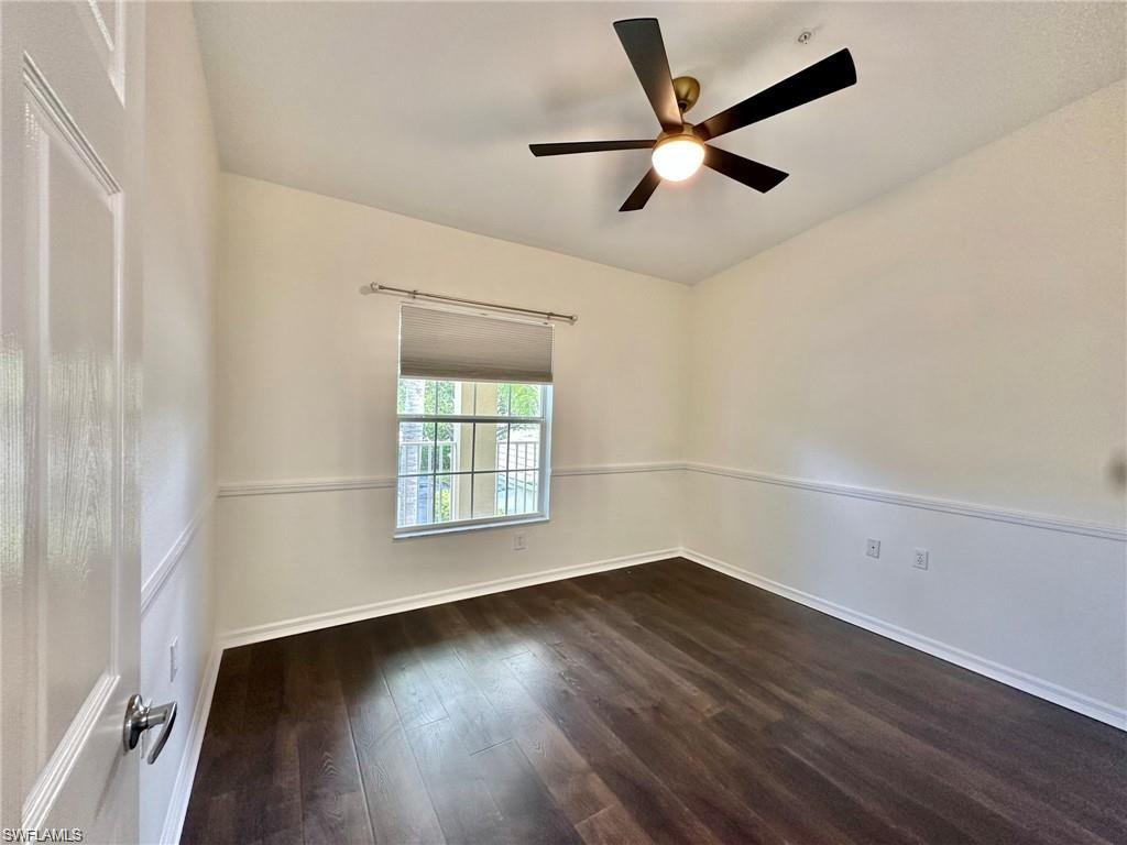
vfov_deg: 85.7
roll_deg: -2.0
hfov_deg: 102.1
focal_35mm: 14
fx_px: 456
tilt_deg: -1.4
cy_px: 422
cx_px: 564
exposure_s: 1/120
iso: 200
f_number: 2.2
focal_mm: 2.22
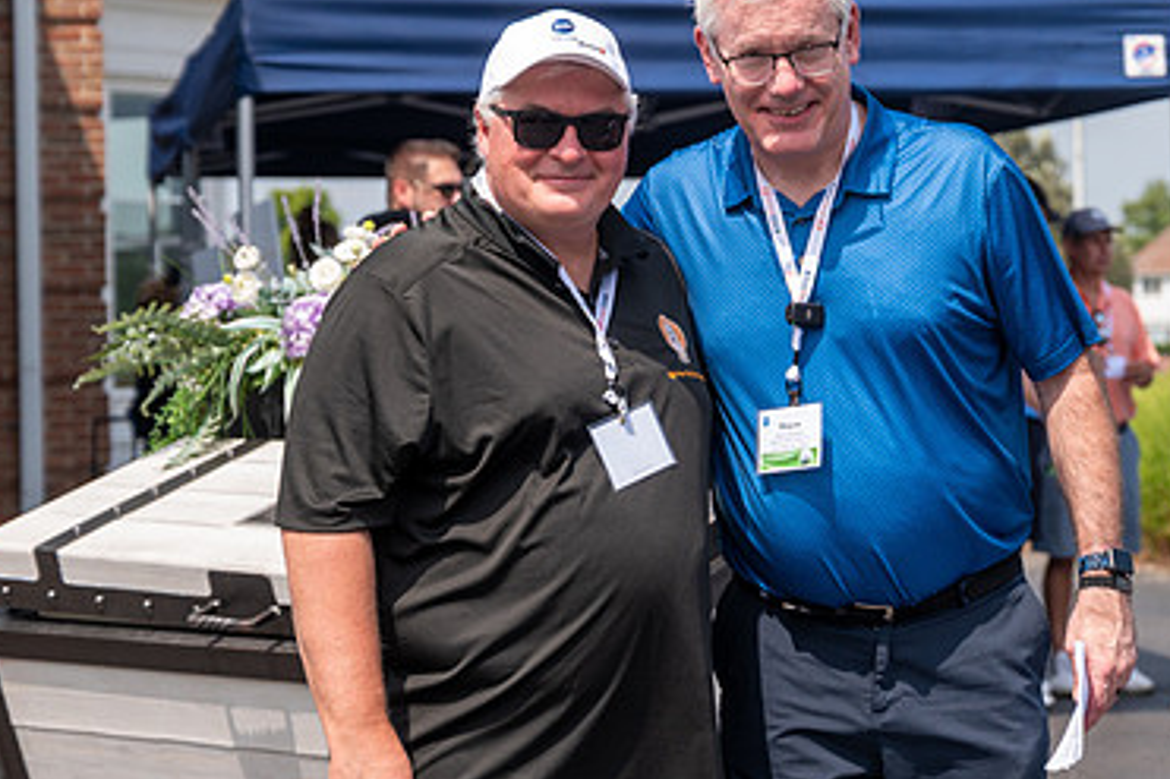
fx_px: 3248
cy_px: 284
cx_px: 867
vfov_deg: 13.7
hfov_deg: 20.3
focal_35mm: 100
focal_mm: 64
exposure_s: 1/1000
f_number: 5
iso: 250
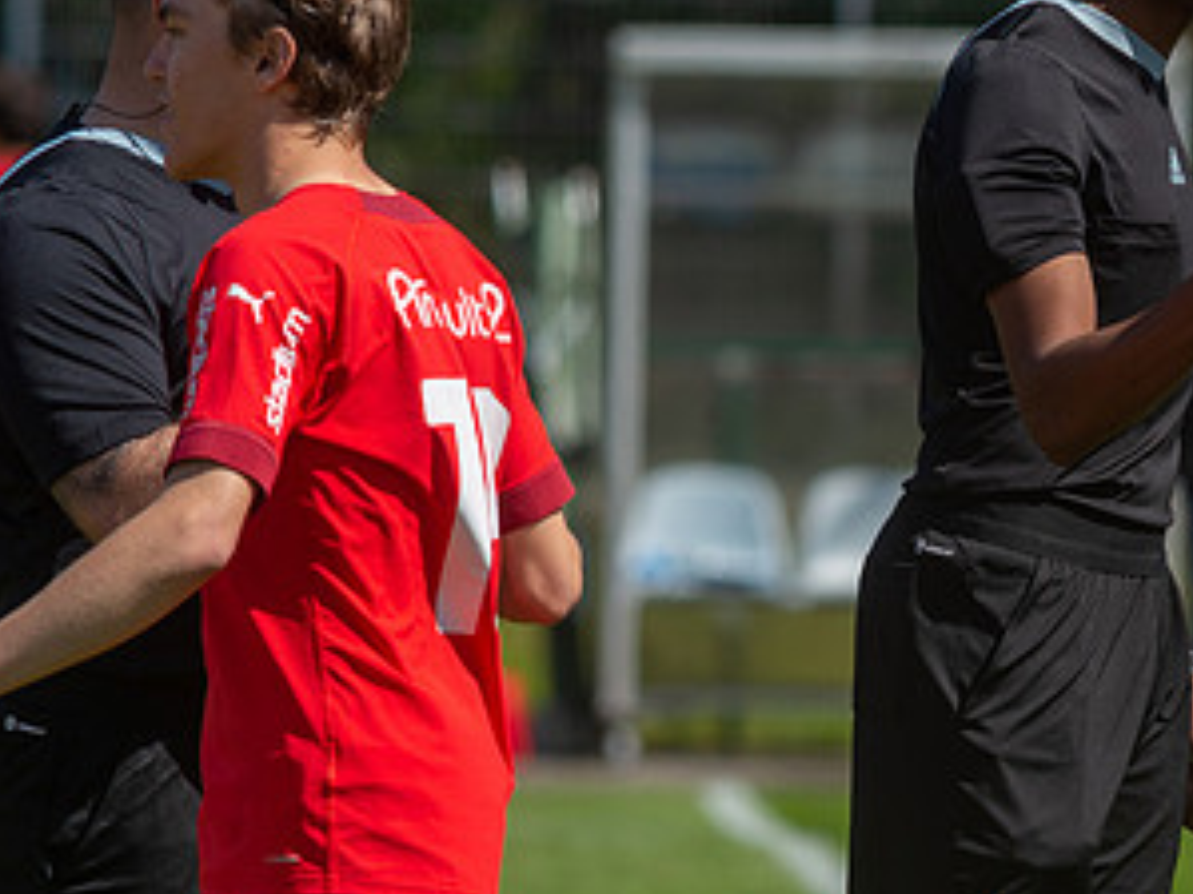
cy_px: 479
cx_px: 1145
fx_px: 27009
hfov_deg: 2.5
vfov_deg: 1.9
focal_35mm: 784
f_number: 5
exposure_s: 1/1000
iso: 180
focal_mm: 420
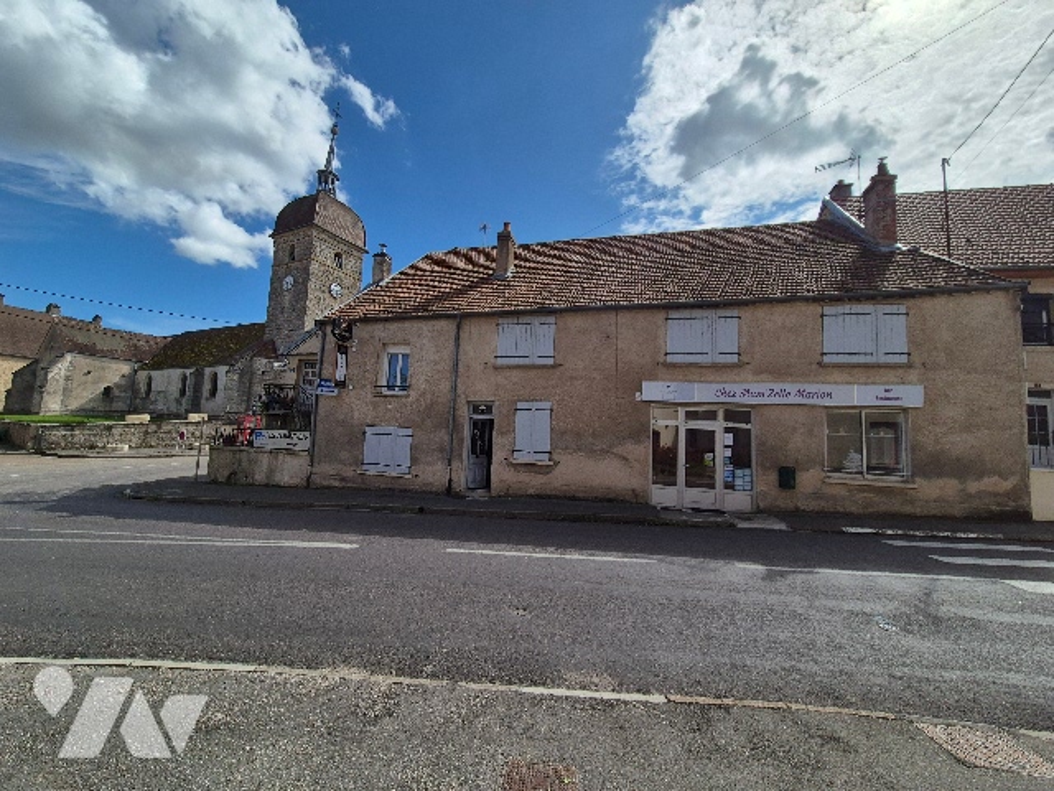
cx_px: 527
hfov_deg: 106.2
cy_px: 396
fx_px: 396
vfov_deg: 89.9
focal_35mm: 13
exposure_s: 1/5088
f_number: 2.2
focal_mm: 2.2
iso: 50
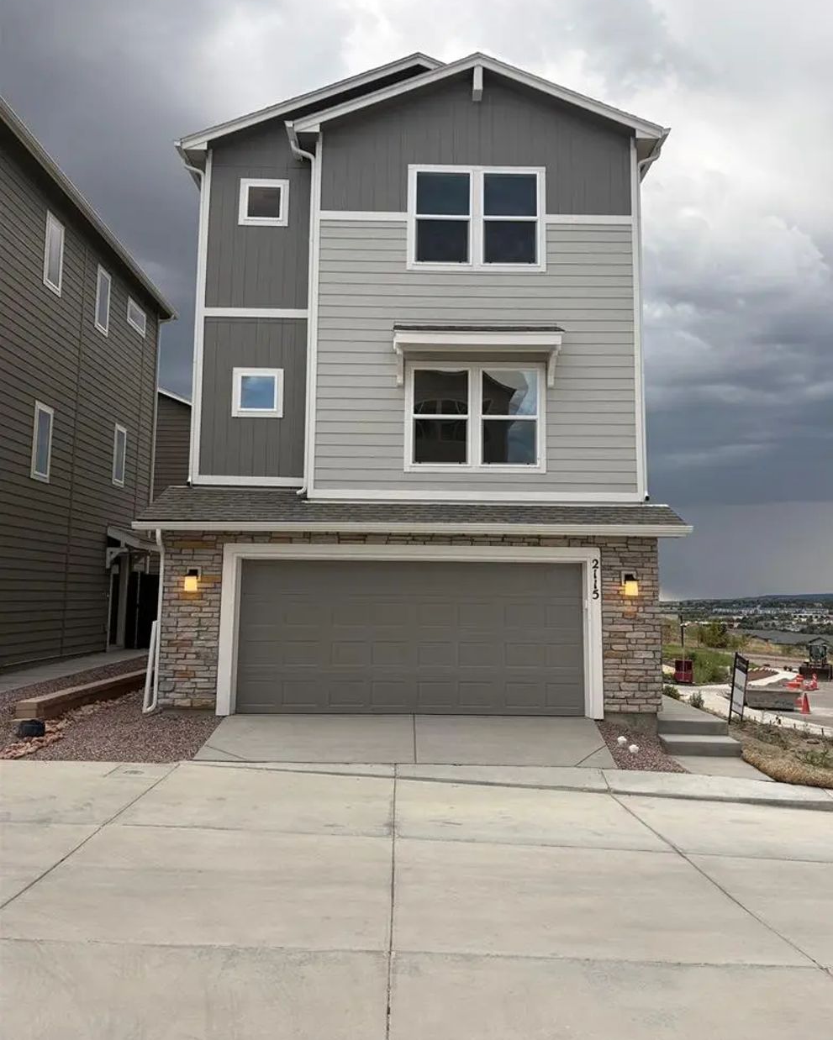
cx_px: 430
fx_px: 863
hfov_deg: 51.5
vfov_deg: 62.1
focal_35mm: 28
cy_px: 482
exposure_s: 1/523
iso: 50
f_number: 1.6
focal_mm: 5.96
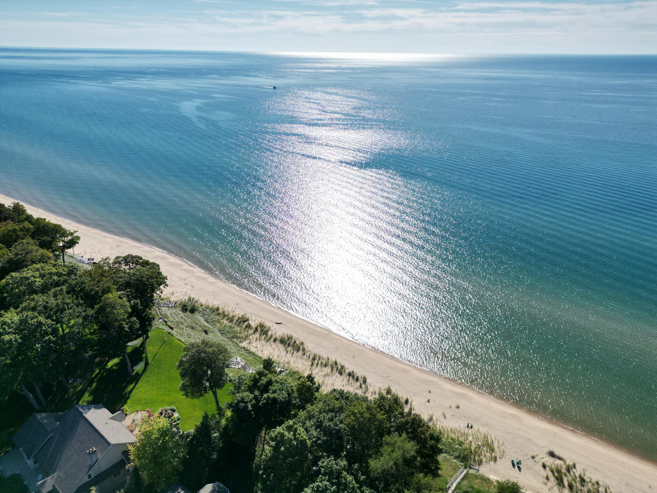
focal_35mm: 24
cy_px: 246
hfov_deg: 71.6
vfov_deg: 56.8
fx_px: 456
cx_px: 328
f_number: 1.7
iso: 140
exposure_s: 1/6400
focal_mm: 6.72
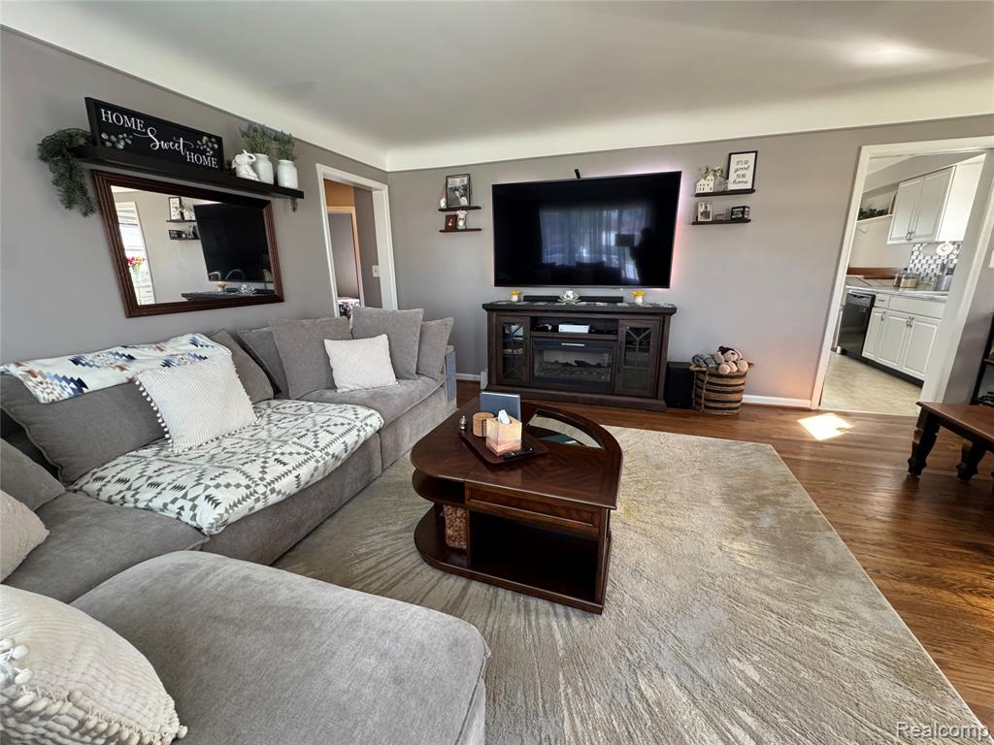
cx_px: 497
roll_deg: +0.2
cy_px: 372
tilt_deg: -15.9
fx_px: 402
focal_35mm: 14
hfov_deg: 102.1
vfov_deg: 85.7
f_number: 2.2
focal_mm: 2.22
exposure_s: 1/99
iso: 320
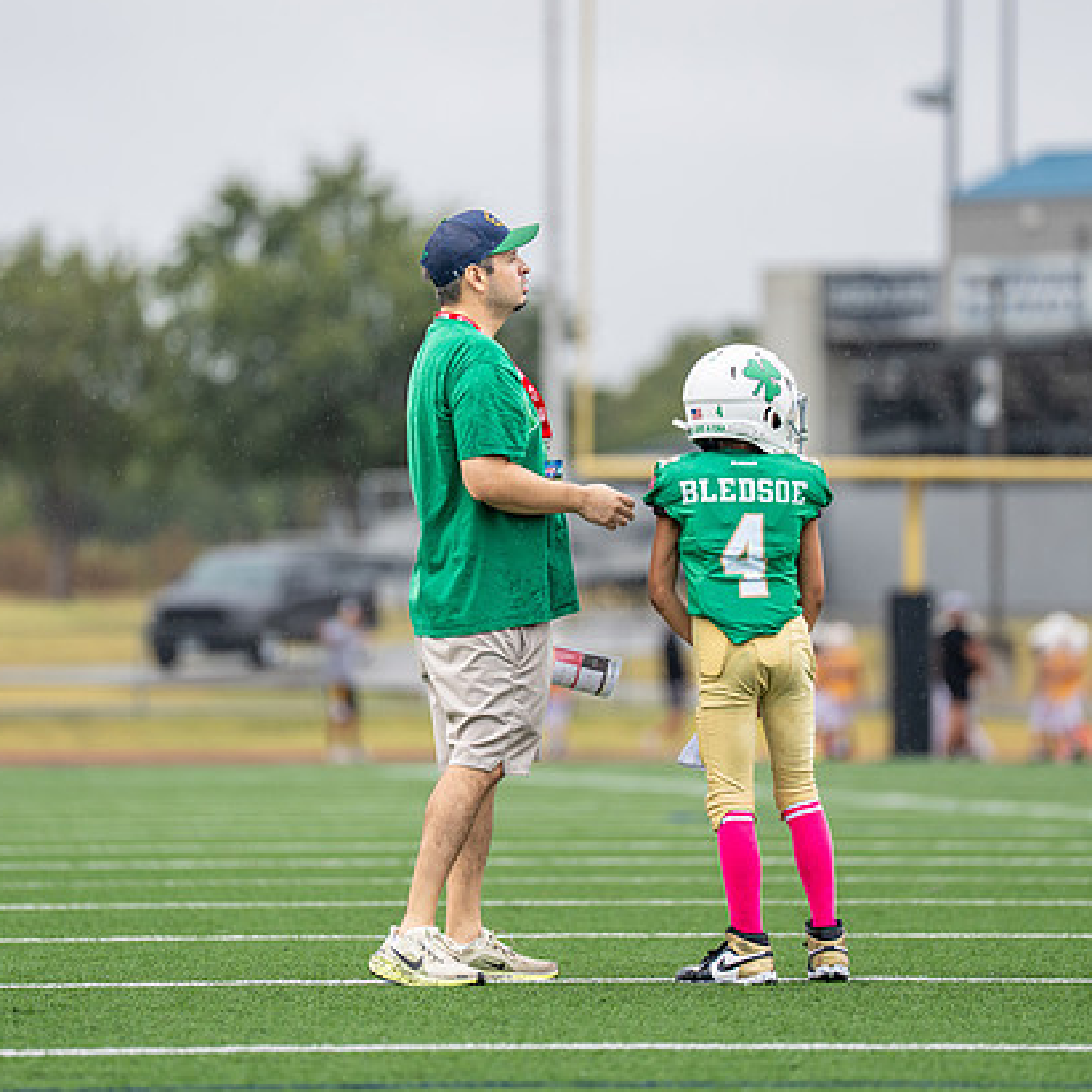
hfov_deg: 5.6
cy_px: 495
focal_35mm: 315
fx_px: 11242
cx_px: 582
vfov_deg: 5.6
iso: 400
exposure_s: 1/1000
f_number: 2.8
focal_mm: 200
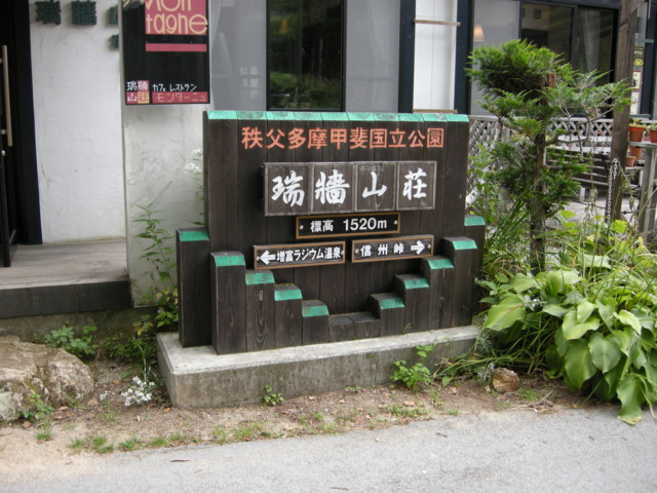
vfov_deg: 40.7
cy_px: 246
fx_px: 664
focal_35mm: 35
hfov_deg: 52.6
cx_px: 328
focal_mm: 7.5
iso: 64
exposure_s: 1/67.7
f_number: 3
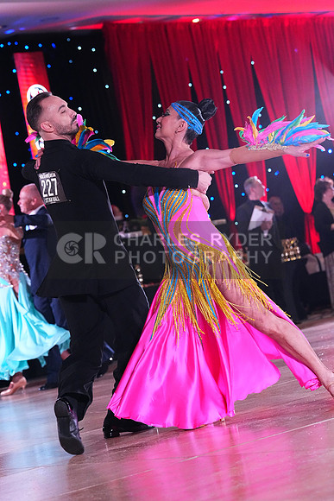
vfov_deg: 17.3
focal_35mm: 118
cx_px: 167
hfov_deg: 11.6
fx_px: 1641
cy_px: 250
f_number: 5
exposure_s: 1/400
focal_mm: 118
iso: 8000
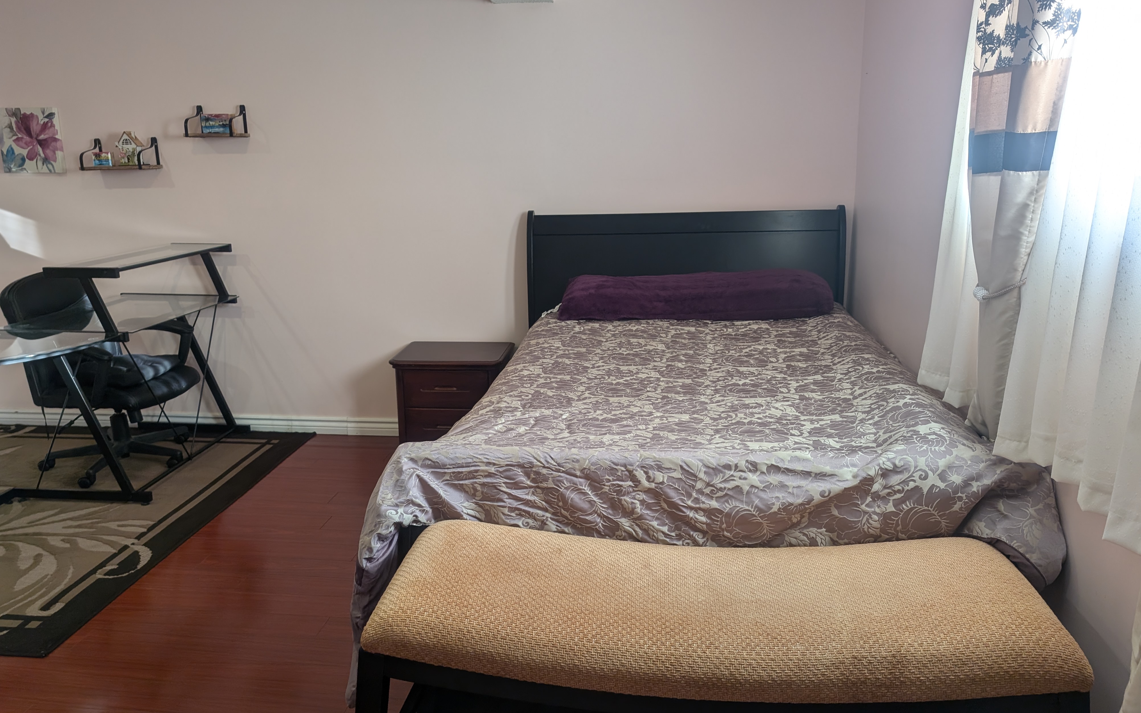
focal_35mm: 26
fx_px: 809
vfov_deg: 47.6
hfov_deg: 70.4
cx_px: 563
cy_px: 354
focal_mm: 6.9
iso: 24
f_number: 1.68
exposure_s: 1/23.8
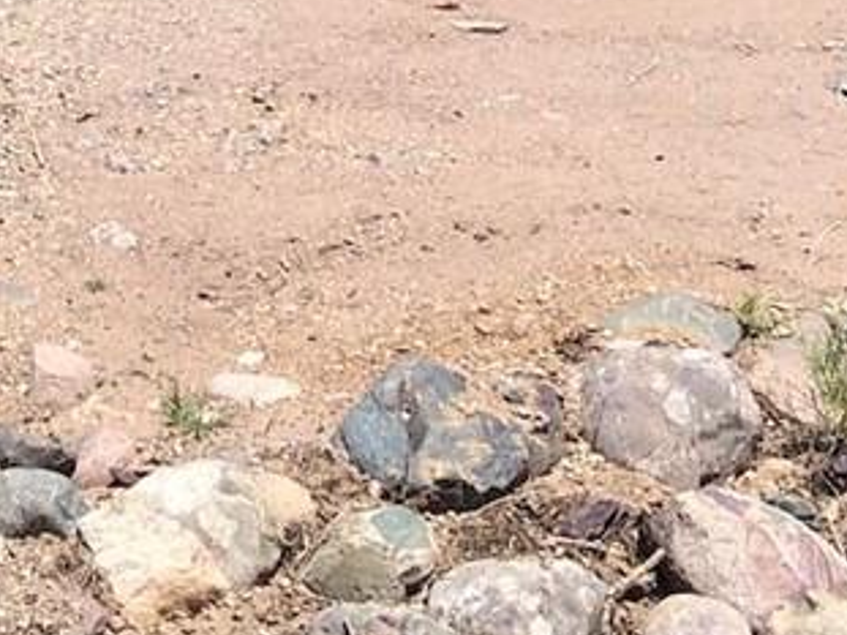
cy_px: -763
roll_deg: -0.8
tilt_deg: +3.5
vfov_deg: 9.4
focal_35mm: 144
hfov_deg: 13.2
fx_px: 3522
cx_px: -267
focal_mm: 3.99
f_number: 1.8
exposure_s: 1/2024
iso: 20
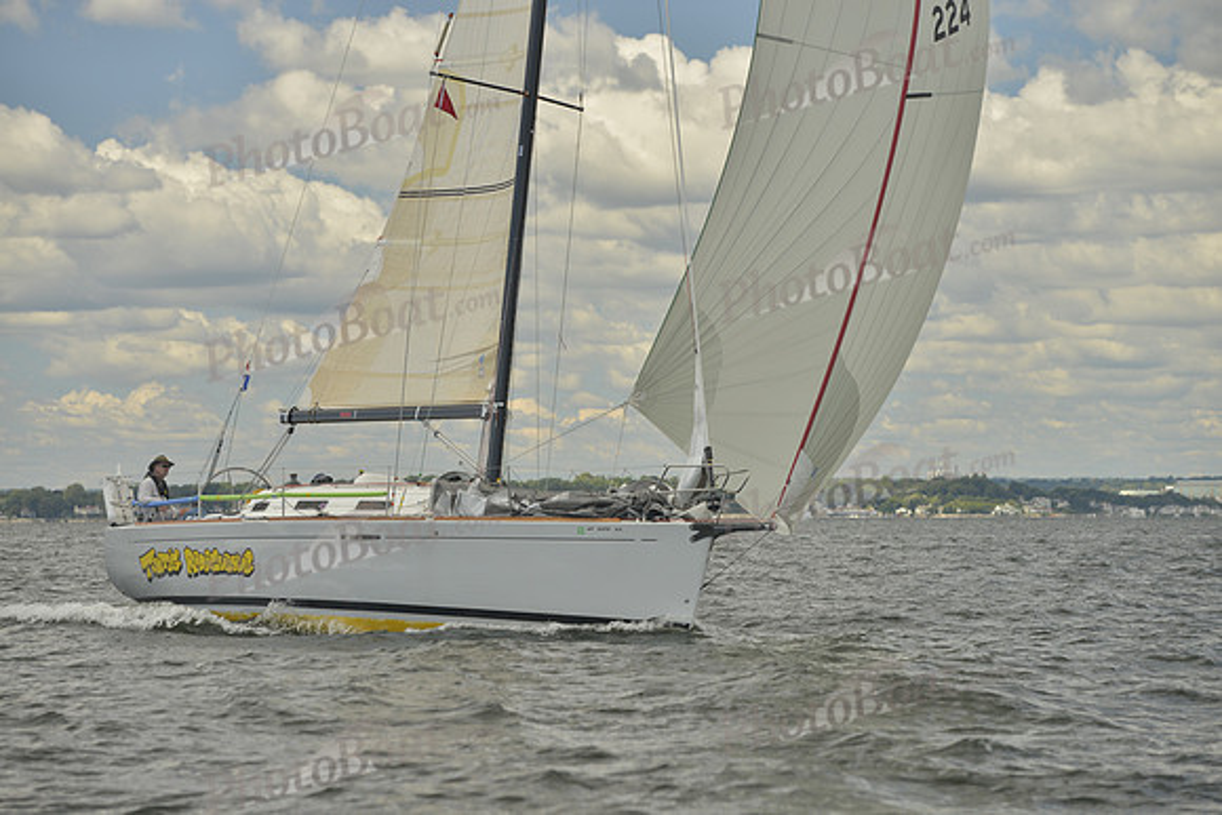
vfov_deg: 10.6
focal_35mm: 130
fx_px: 4414
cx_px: 611
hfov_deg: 15.8
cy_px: 408
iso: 200
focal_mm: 130
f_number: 5.6
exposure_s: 1/640
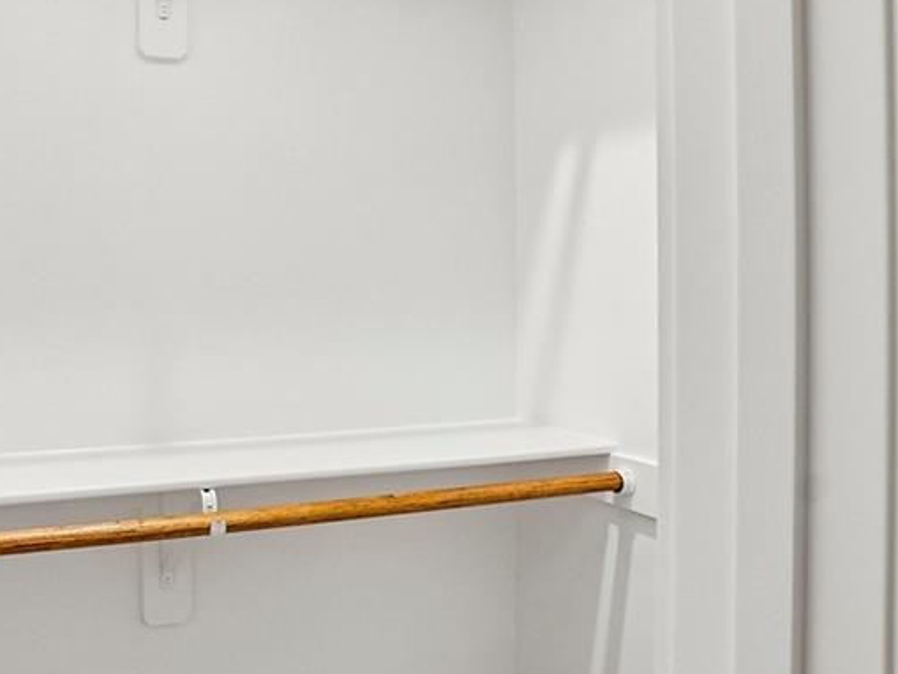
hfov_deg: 59.3
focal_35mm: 29
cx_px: 258
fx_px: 752
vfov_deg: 48.2
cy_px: 308
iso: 400
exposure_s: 1/10
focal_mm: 10
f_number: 8
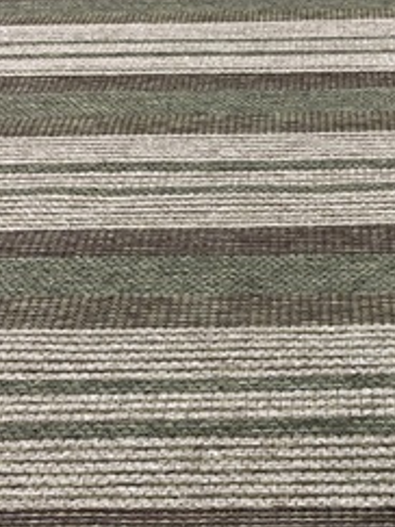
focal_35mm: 54
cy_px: 408
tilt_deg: -43.2
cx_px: 304
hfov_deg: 26.6
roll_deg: +4.3
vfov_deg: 34.6
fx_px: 822
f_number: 1.8
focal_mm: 4.25
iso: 50
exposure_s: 1/50
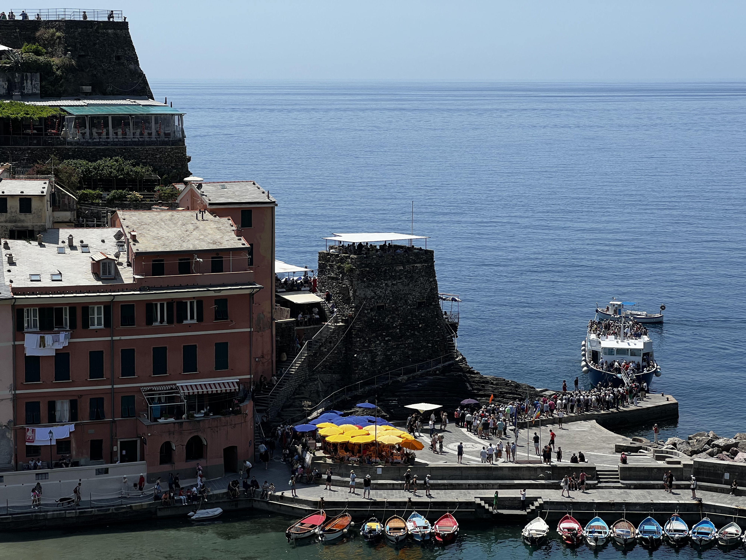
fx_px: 1659
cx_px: 373
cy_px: 280
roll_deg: +0.2
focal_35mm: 77
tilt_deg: -6.5
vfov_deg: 19.1
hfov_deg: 25.3
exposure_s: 1/995
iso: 32
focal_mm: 9
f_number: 2.8
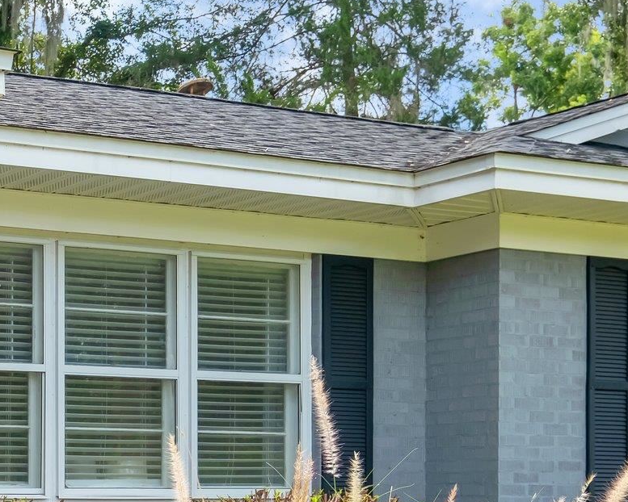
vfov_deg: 16.8
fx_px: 1655
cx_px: 36
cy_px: 541
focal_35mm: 89
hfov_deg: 20.9
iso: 400
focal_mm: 24
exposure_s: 1/200
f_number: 8
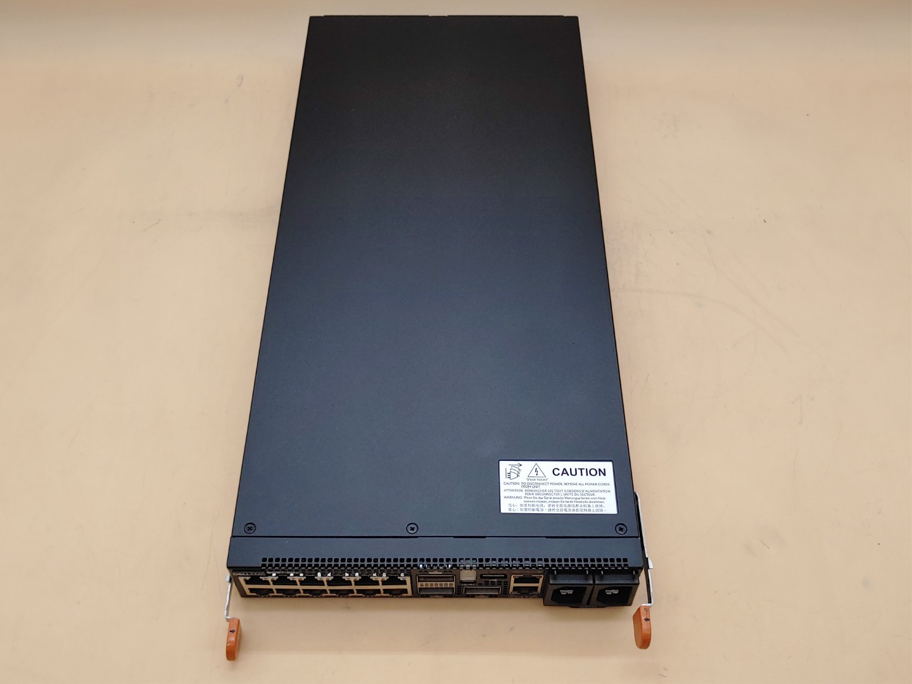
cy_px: 342
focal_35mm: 33
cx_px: 456
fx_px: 869
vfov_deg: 42.9
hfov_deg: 55.4
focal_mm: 4.36
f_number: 1.8
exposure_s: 1/154
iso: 50
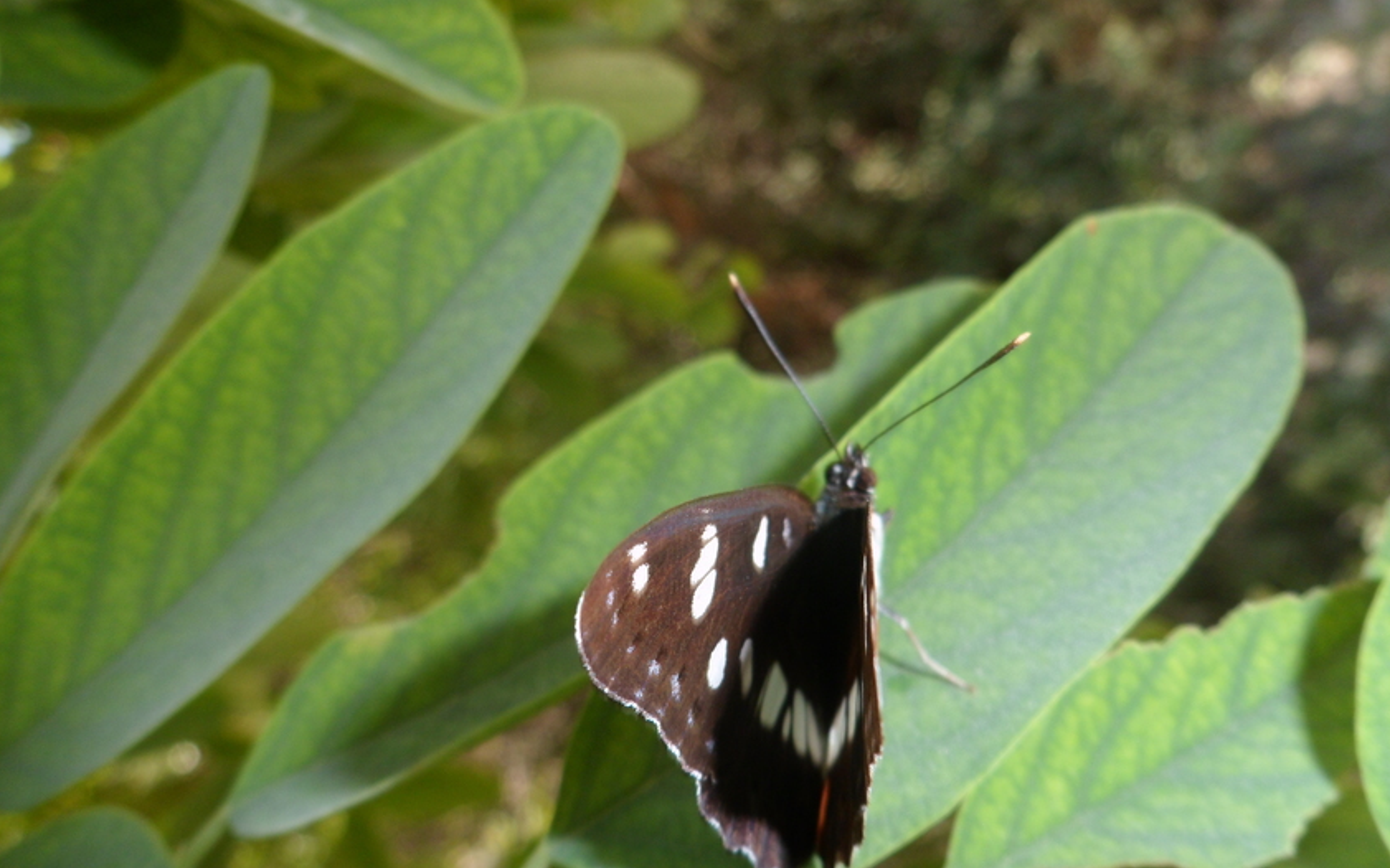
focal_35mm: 29
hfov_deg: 64.6
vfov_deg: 43.1
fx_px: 1098
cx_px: 696
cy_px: 472
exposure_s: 1/30
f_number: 9.2
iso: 100
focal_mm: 4.9
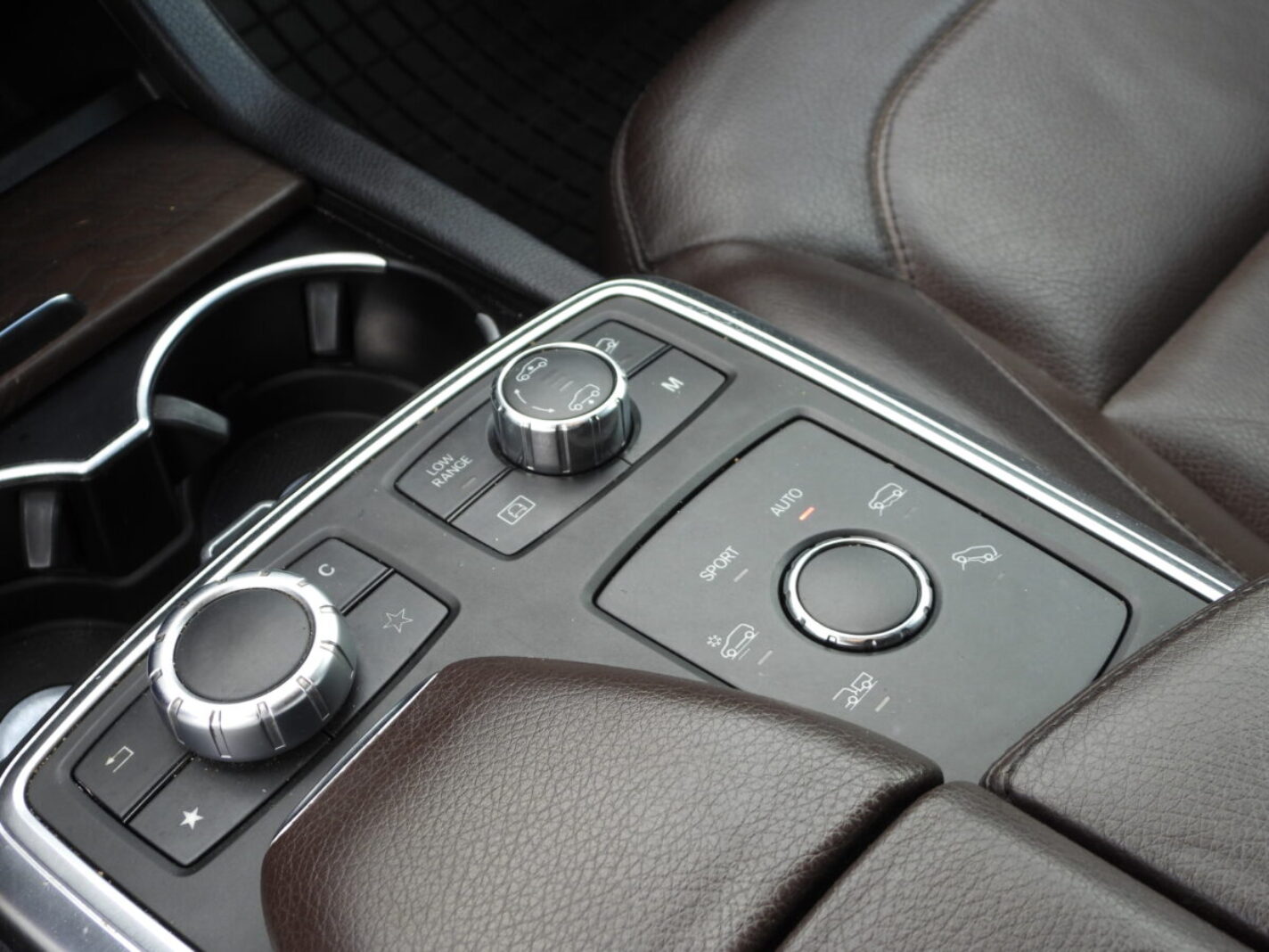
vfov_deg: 30.9
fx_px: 1723
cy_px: 476
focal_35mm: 47
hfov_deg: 40.4
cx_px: 634
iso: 100
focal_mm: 8.5
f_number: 3.2
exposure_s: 1/80
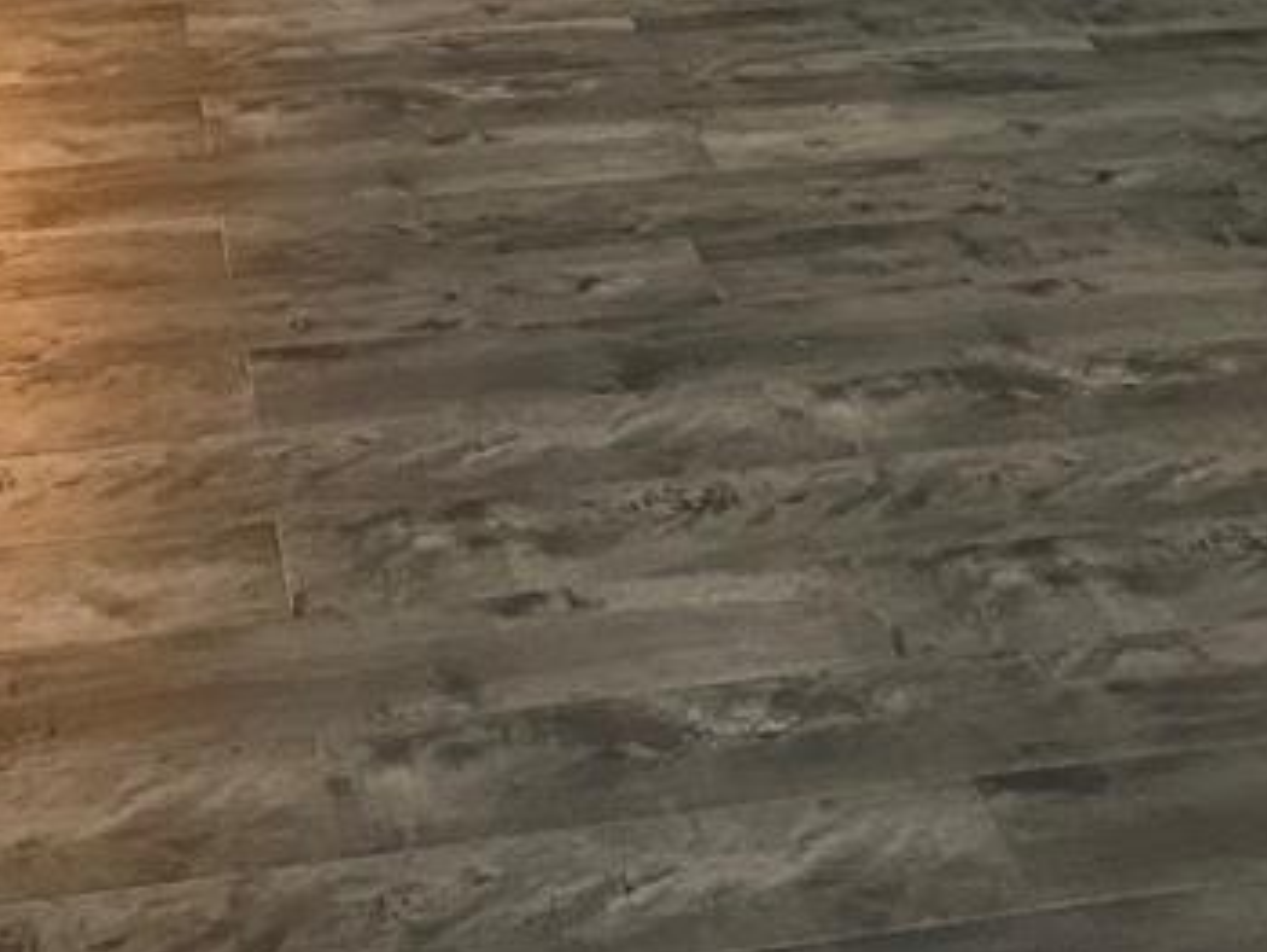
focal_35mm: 76
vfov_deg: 18.6
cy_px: -127
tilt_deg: -17.5
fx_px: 2784
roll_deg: -1.9
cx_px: 659
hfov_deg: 25.6
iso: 640
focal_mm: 4.25
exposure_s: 1/30
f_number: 1.8
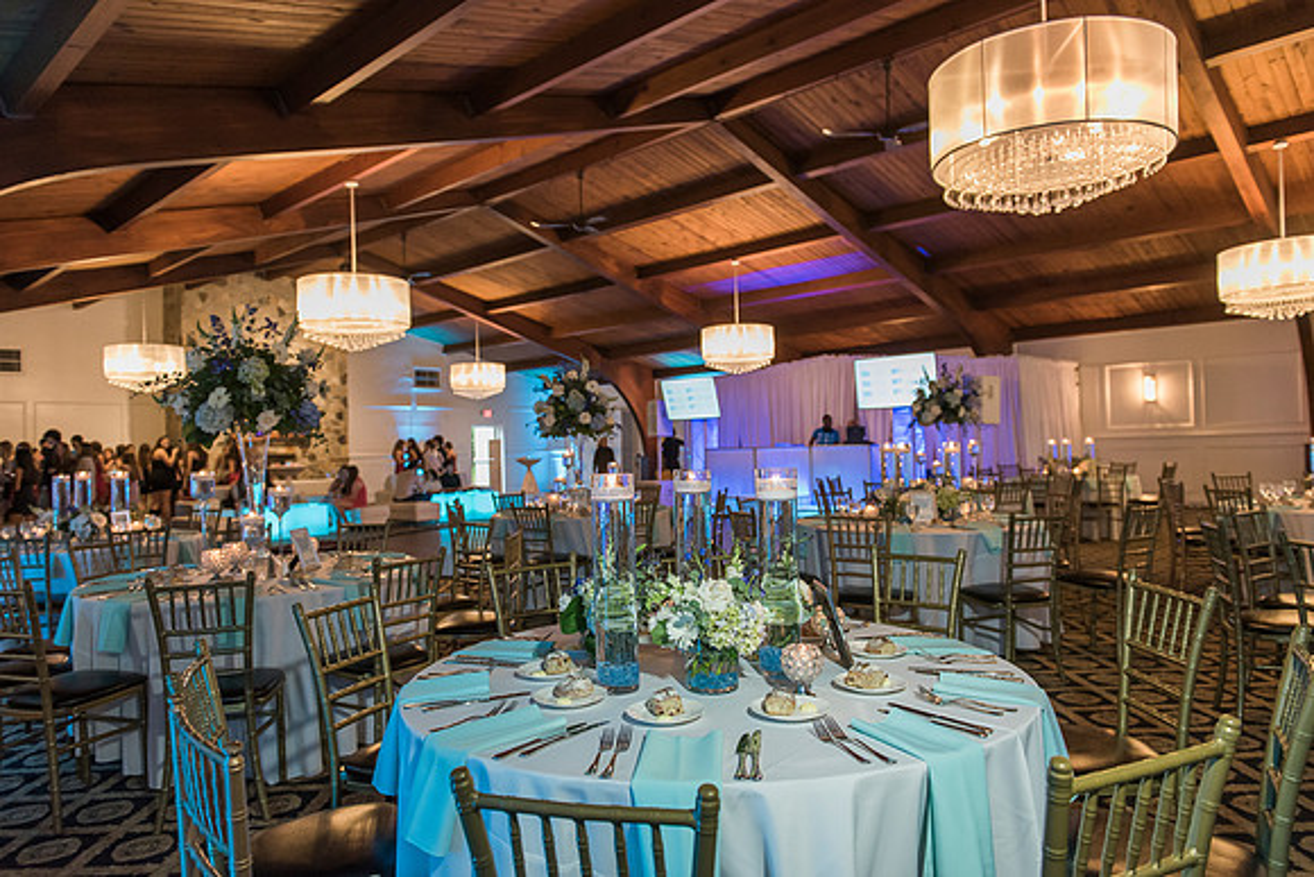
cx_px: 657
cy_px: 438
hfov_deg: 73.7
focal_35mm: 24
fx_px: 876
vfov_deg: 53.2
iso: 2500
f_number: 3.2
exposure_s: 1/100
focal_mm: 24
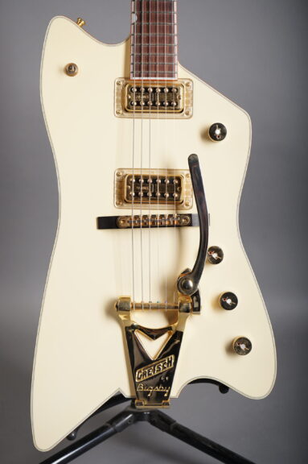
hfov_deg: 19.4
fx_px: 900
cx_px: 154
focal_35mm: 70
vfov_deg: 28.9
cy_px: 232
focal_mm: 70
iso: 160
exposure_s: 1/160
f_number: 8
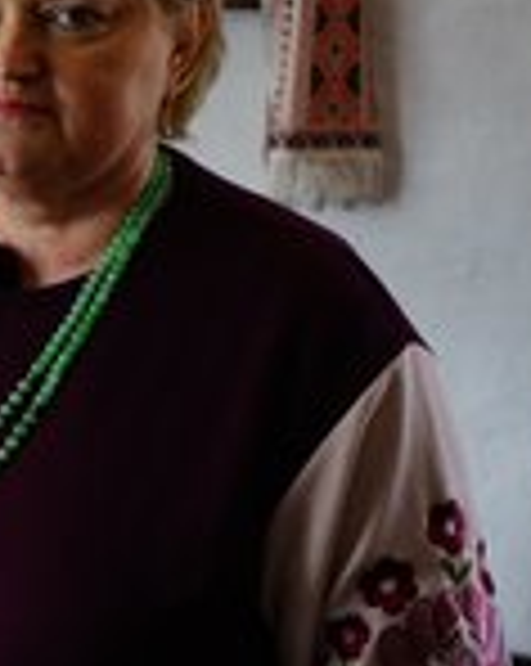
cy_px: 272
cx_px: -230
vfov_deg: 20.4
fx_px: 1850
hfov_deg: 15.3
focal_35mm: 94
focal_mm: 37
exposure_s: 1/125
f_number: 4
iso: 1600
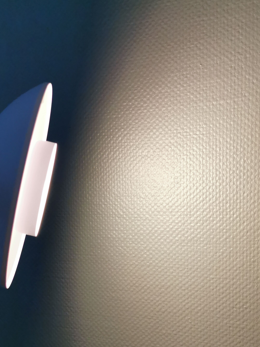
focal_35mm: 37
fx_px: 370
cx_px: 117
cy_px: 217
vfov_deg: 49.6
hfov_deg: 38.6
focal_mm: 5.56
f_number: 1.6
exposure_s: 1/60
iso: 200
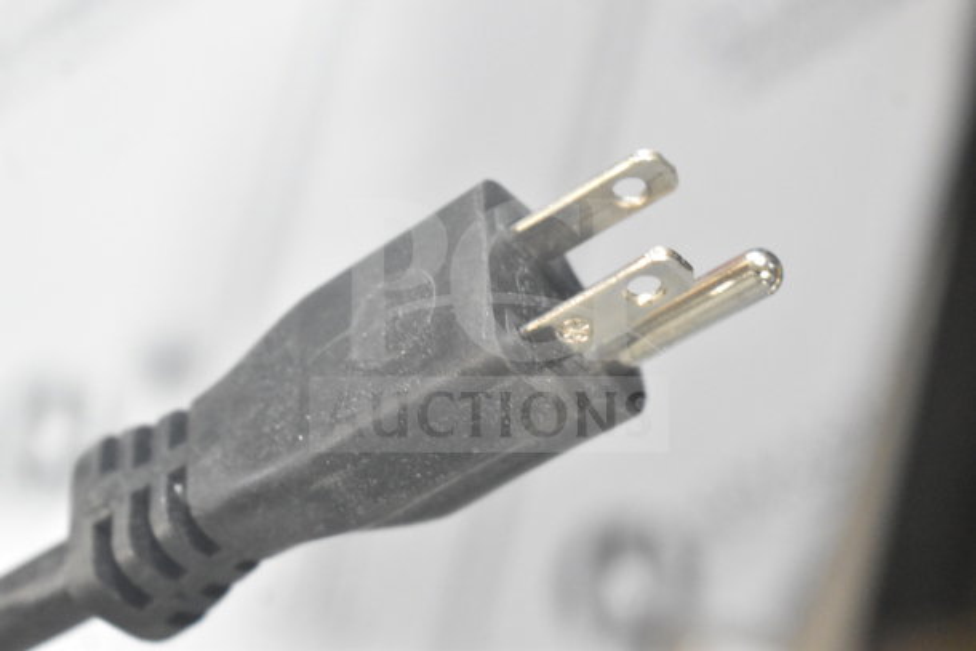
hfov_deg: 24.6
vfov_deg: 16.6
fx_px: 2237
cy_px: 326
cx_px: 488
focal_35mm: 82
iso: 6400
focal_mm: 55
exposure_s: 1/200
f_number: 7.1
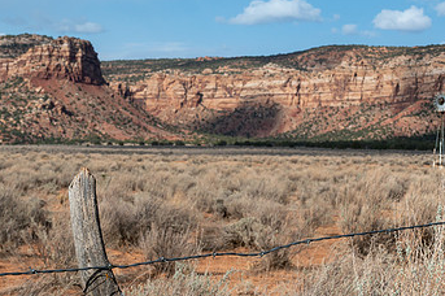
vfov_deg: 15.0
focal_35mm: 91
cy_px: 182
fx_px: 1124
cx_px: 291
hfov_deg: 22.3
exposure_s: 1/500
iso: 200
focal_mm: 46
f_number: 11
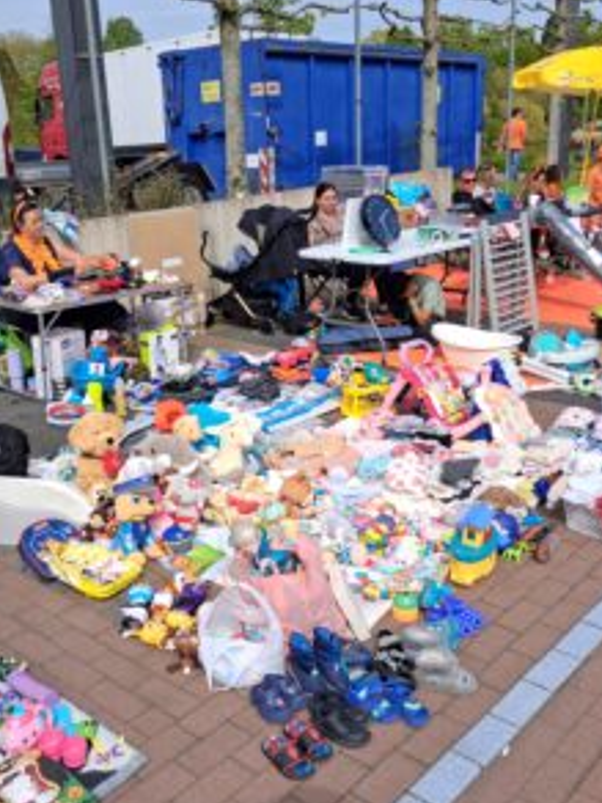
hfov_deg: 38.5
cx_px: 239
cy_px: 402
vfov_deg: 50.1
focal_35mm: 37
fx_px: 858
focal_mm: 4
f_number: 1.8
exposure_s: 1/700
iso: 20
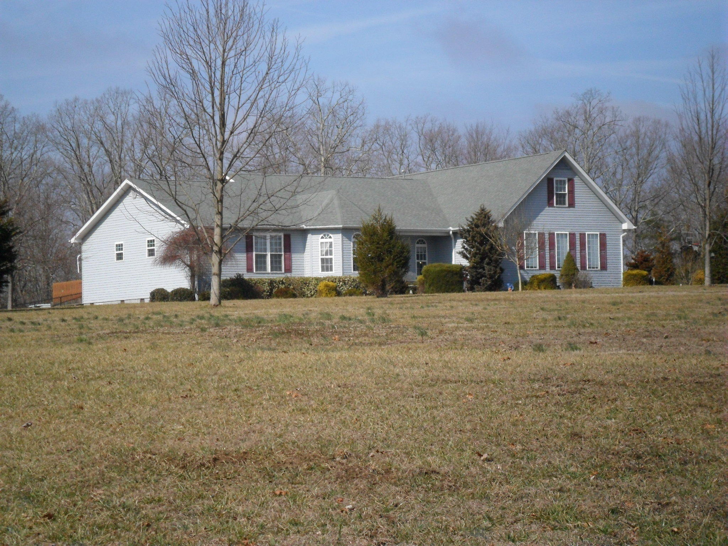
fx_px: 2461
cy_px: 273
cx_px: 364
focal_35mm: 117
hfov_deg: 16.8
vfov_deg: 12.7
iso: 200
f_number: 5.4
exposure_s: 1/1000
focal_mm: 21
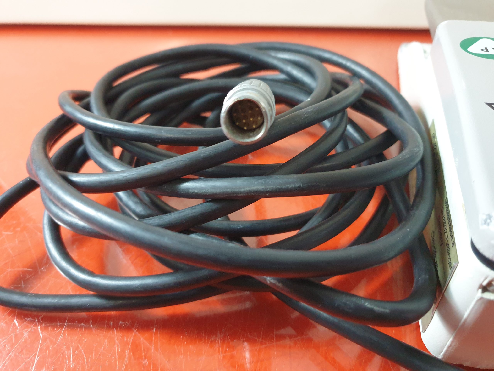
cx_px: 247
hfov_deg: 67.3
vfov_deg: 53.1
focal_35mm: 26
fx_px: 371
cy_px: 186
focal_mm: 4.3
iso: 250
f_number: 1.5
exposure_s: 1/33
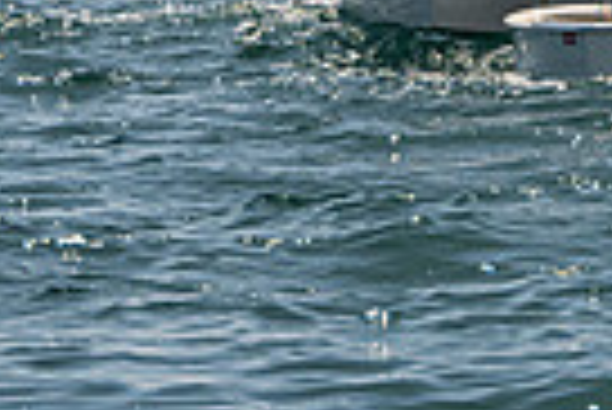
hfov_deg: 2.5
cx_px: 675
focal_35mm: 826
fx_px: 14057
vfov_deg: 1.7
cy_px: -511
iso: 250
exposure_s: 1/1600
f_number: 7.1
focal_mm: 140
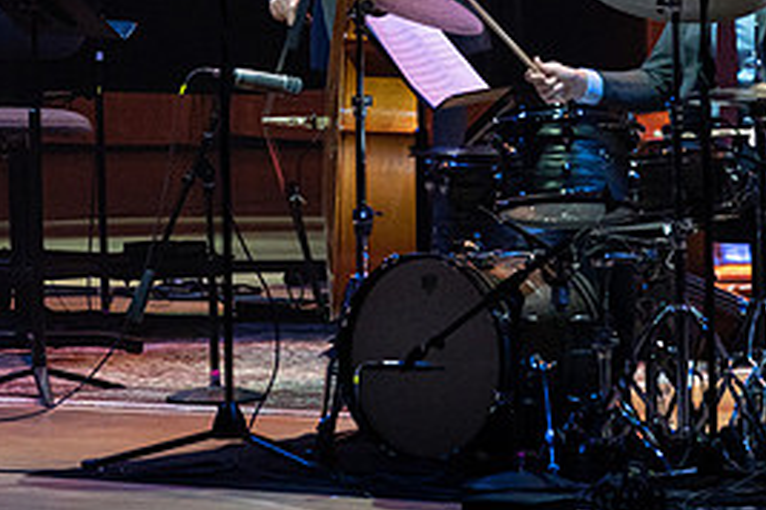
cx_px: 221
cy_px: -50
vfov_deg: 3.7
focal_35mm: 369
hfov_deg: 5.6
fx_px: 7851
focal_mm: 146
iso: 2500
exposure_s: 1/250
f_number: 7.1
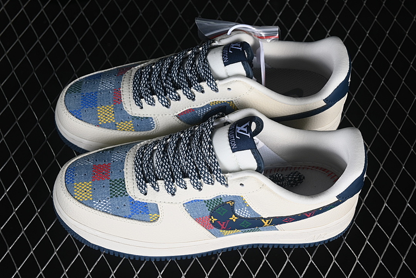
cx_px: 208
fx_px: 867
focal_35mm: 75
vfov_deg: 18.2
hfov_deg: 27.0
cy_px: 139
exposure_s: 1/80
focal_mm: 50
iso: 160
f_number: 7.1
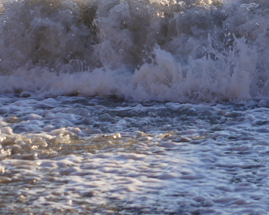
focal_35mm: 301
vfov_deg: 5.1
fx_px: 2396
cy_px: -27
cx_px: 365
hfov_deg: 6.4
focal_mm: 70
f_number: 8
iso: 100
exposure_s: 1/160
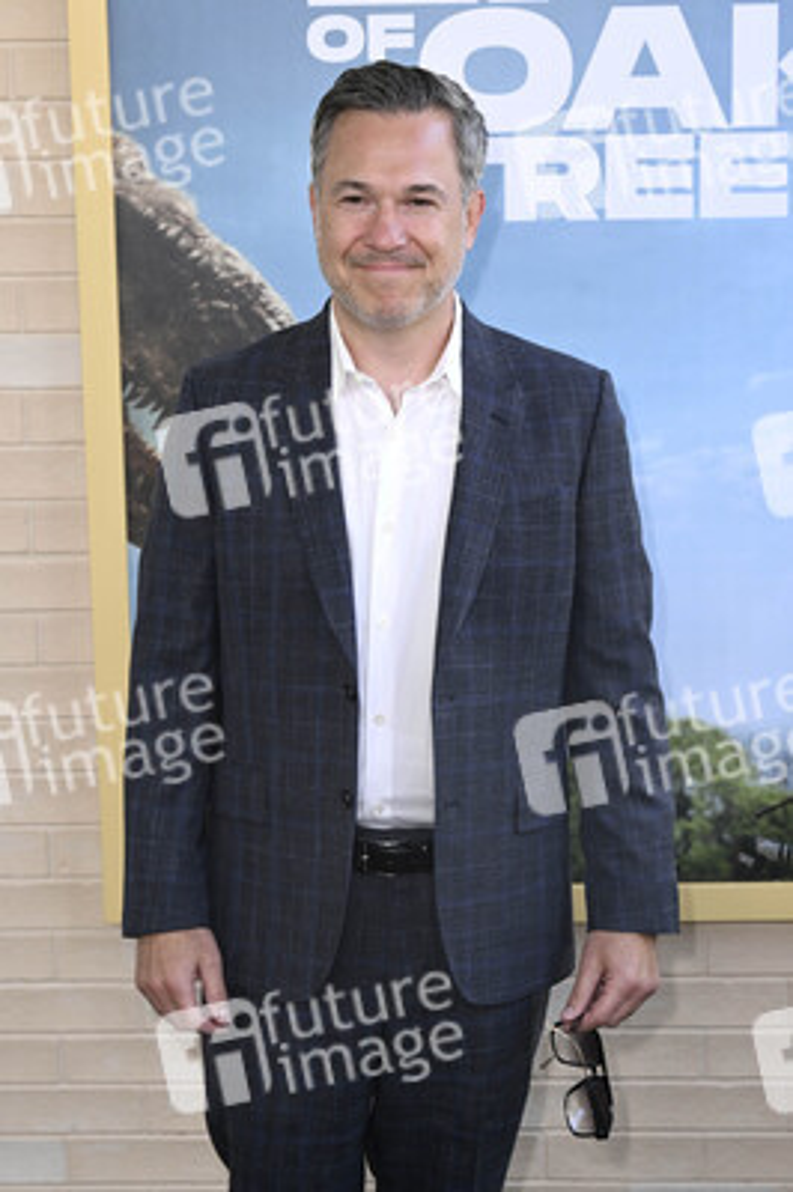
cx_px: 396
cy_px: 596
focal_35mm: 69
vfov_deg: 29.3
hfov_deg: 19.7
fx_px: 2284
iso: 640
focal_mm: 69
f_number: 6.3
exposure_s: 1/250
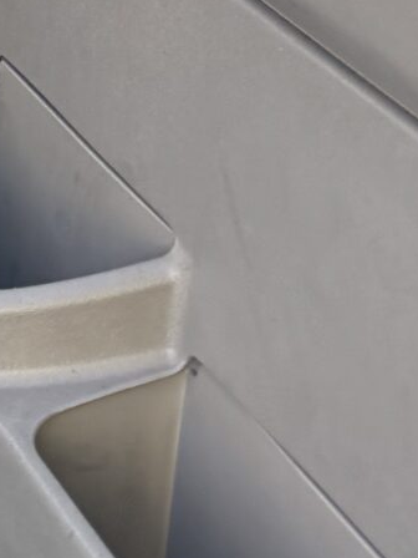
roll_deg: +1.5
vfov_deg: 11.2
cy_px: -909
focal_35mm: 137
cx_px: -710
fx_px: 2206
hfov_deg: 9.2
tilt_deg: -3.5
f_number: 1.78
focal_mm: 6.76
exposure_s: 1/172
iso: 100
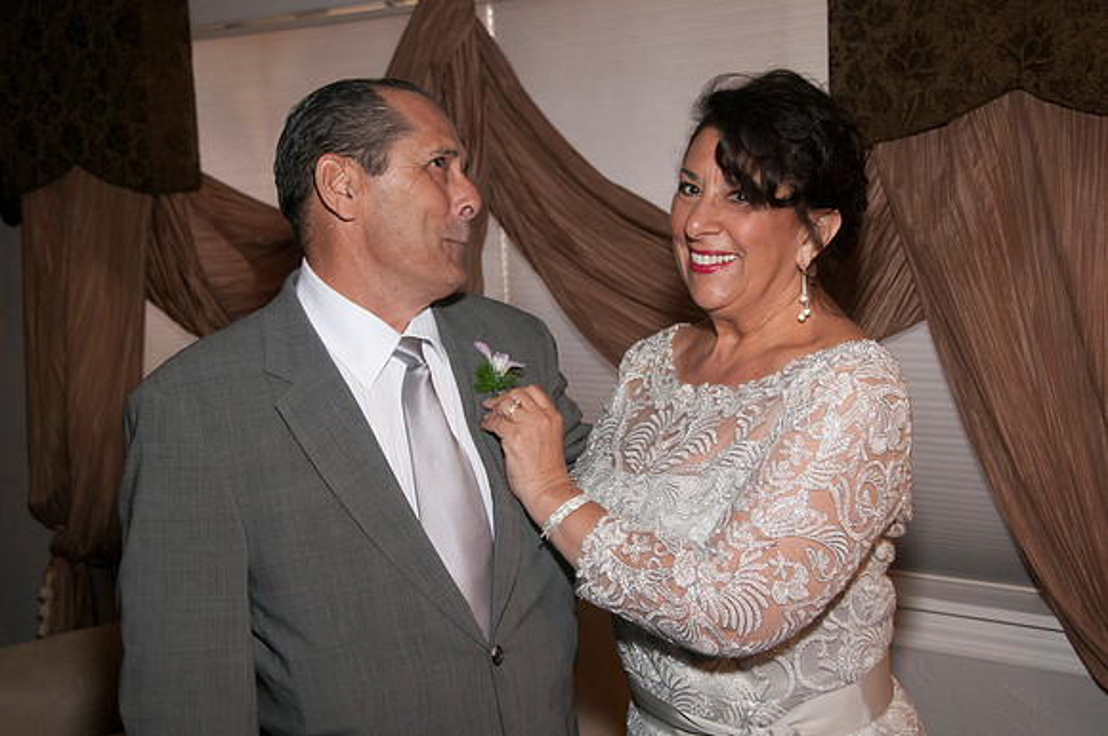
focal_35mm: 48
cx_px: 554
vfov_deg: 28.0
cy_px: 368
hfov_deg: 41.2
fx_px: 1475
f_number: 5.6
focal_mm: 32
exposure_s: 1/60
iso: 400
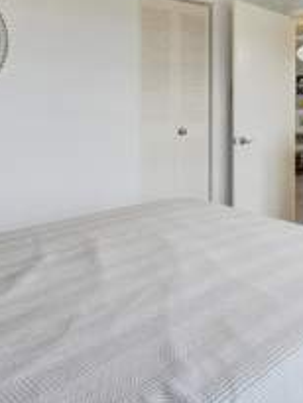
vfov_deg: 49.0
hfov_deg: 32.8
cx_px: 362
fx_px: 420
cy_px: 93
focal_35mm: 36
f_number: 8
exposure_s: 1/100
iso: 1600
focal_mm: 16
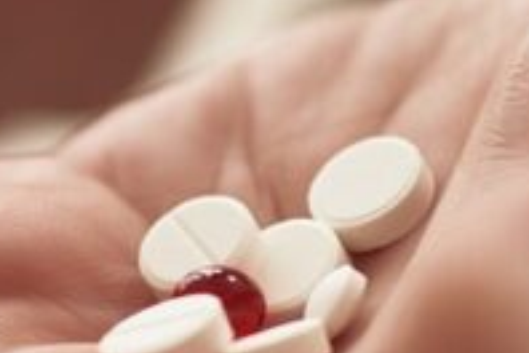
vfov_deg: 5.0
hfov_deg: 7.5
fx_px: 4011
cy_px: 273
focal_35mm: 273
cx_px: 215
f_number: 2.2
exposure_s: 1/200
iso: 100
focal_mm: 50
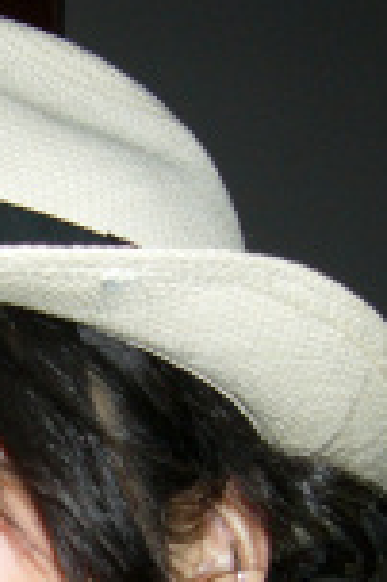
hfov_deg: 13.9
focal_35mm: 96
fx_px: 1551
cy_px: 479
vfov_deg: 21.0
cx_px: -54
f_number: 2.8
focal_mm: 5.8
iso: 100
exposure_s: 1/60
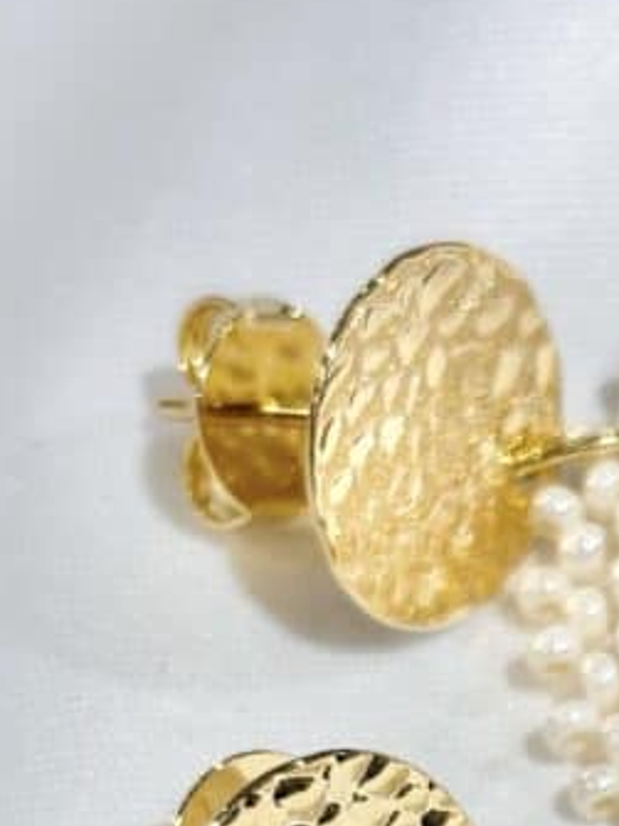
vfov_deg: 12.0
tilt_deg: -52.7
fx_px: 3793
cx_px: 843
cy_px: 1107
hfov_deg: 9.1
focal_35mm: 159
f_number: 1.6
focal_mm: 5.96
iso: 32
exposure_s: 1/256
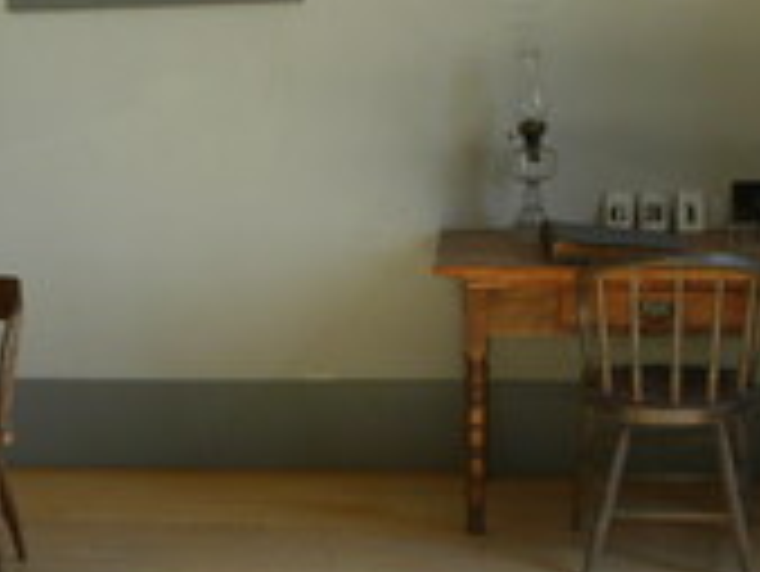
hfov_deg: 21.3
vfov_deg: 16.4
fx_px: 1977
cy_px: 342
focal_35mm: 90
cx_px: 90
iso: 100
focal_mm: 7.8
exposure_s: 1/60
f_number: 3.5
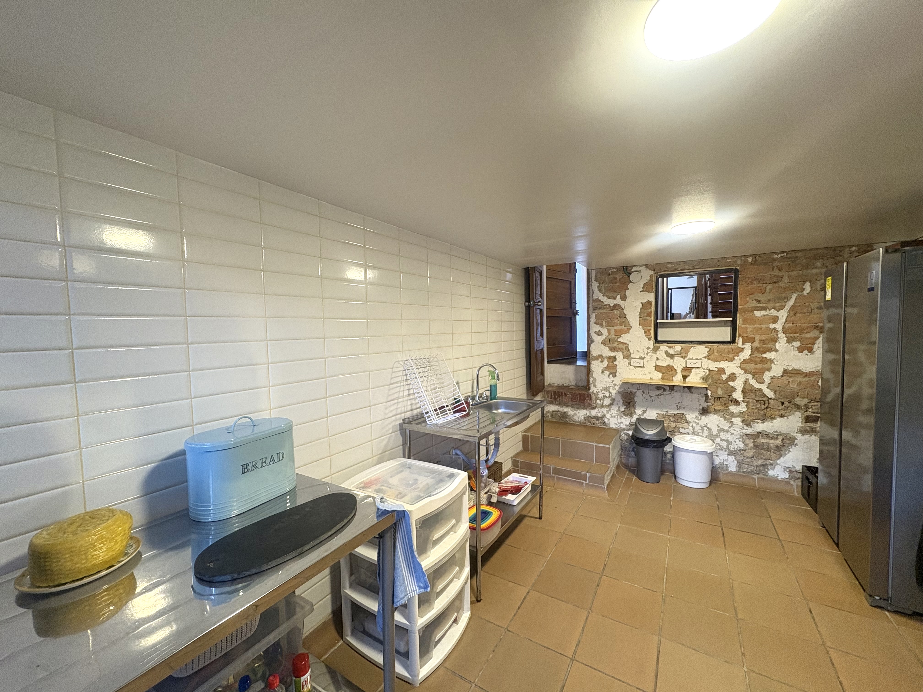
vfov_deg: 85.7
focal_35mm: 14
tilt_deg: -2.7
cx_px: 462
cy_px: 346
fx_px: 373
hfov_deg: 102.1
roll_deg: +1.1
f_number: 2.2
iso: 160
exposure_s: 1/120
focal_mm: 2.22
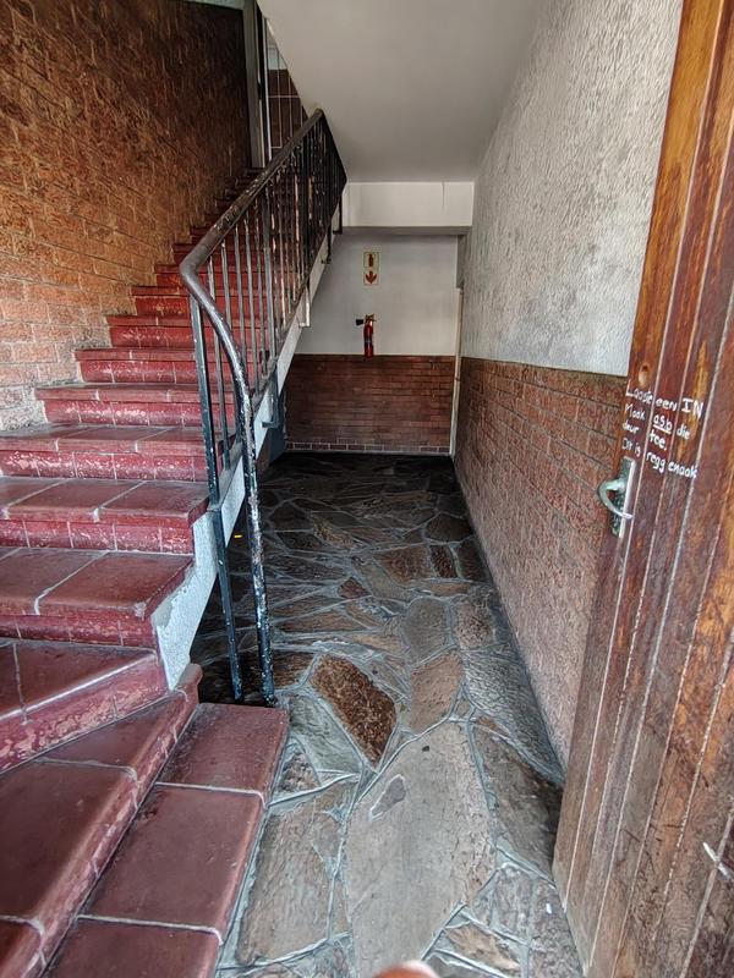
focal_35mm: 17
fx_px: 481
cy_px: 489
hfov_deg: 74.7
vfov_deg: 91.0
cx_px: 367
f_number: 2.2
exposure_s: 1/20
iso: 560
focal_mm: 1.42
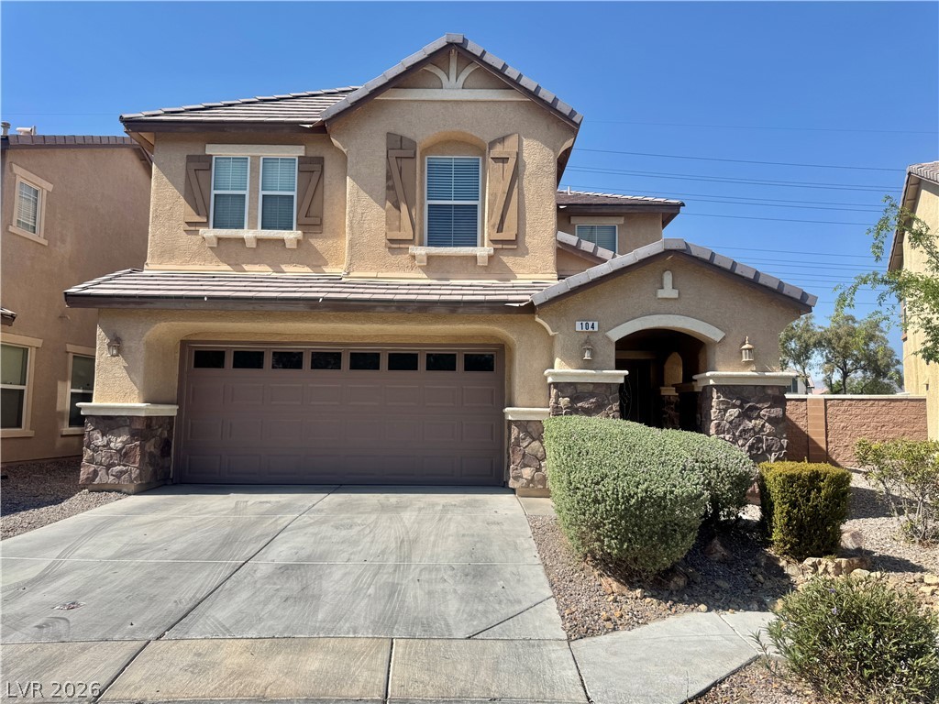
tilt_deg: +4.7
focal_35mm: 24
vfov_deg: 56.8
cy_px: 352
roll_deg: -0.5
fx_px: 651
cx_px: 470
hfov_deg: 71.6
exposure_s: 1/4950
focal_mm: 6.76
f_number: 1.78
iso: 80
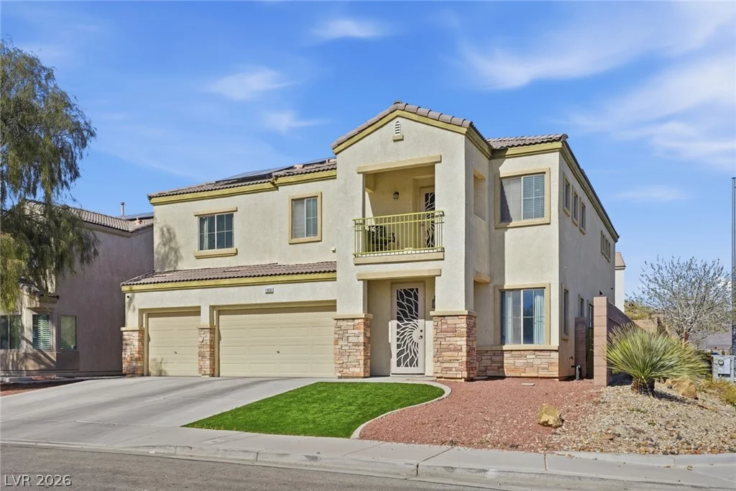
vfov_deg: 42.3
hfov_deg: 60.3
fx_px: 634
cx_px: 368
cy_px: 246
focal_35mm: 31
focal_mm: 31
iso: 250
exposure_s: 1/4000
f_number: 9
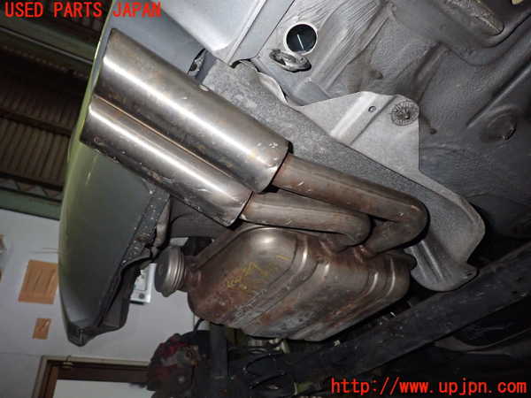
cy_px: 199
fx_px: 383
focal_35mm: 25
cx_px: 266
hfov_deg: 69.4
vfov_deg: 54.9
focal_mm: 4.5
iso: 640
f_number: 5.6
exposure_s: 1/30
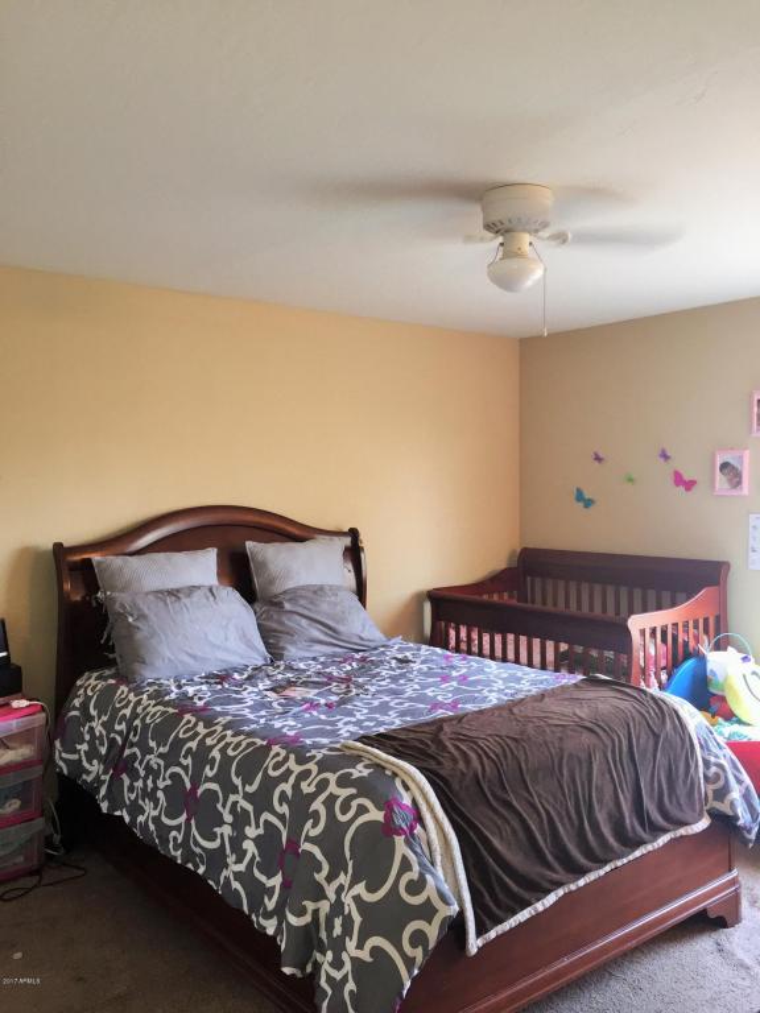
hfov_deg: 48.2
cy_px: 506
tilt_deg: -1.3
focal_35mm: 29
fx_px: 849
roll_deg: +0.8
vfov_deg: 61.7
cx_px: 380
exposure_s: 1/30
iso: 80
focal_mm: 4.15
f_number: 2.2
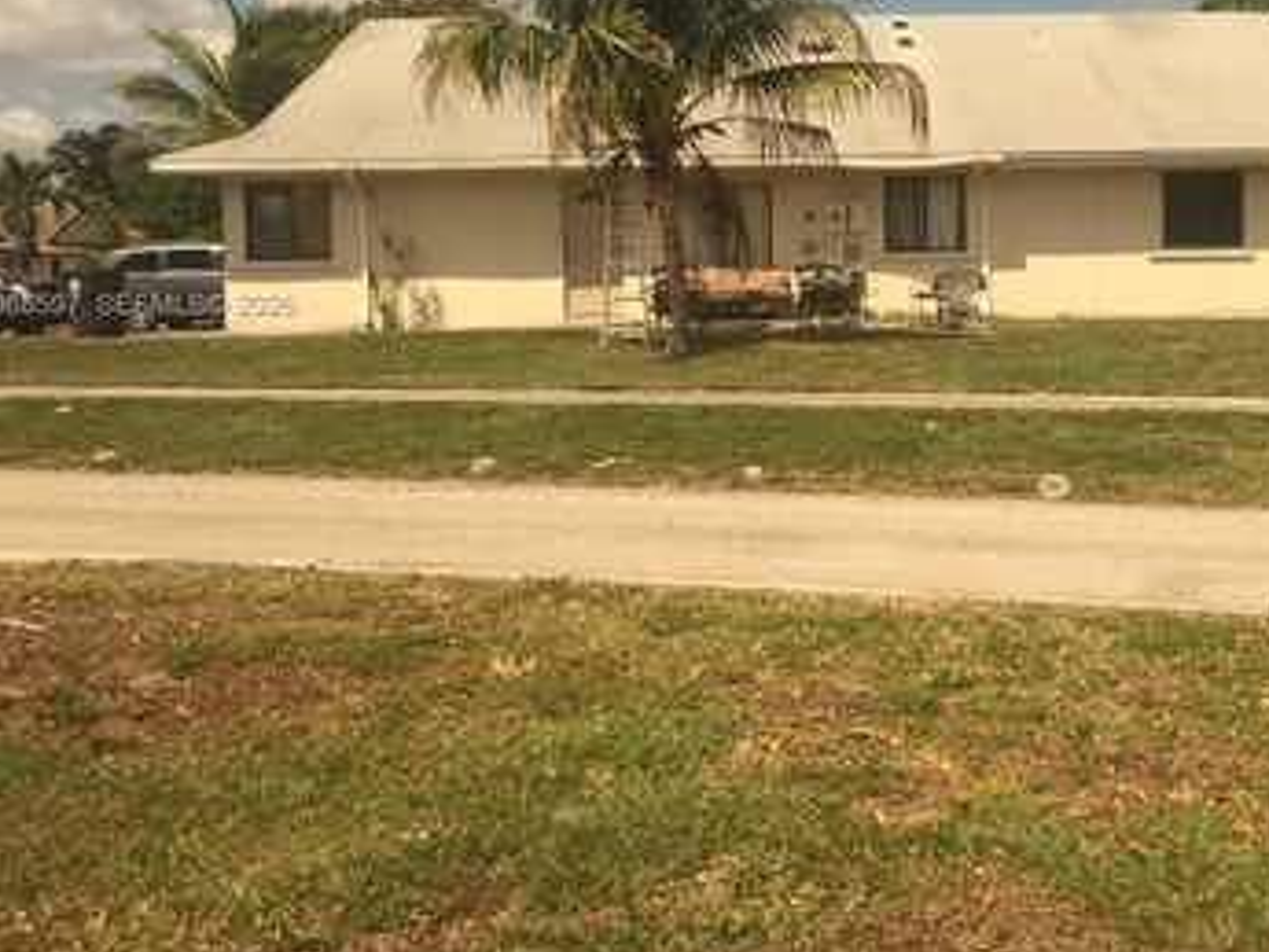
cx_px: 857
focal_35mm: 42
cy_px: 307
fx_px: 1540
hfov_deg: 44.1
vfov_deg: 34.0
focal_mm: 4.15
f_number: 2.2
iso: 25
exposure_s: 1/366
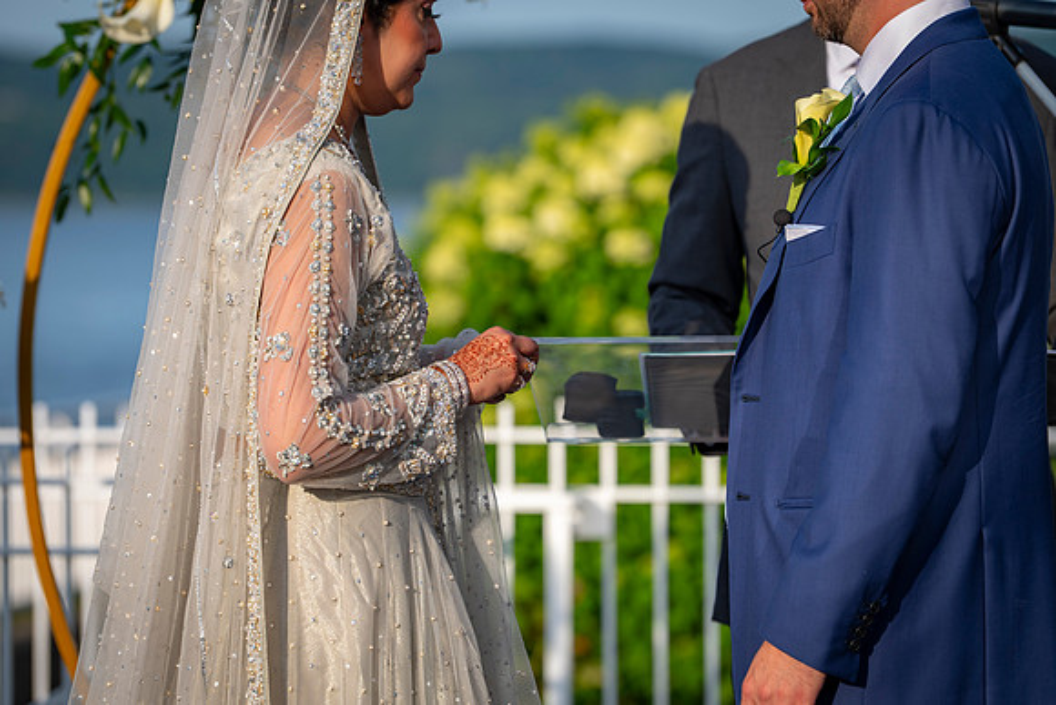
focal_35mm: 194
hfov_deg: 10.6
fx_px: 5693
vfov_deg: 7.1
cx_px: 521
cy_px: 350
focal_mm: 180
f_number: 4.5
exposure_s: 1/1000
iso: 160
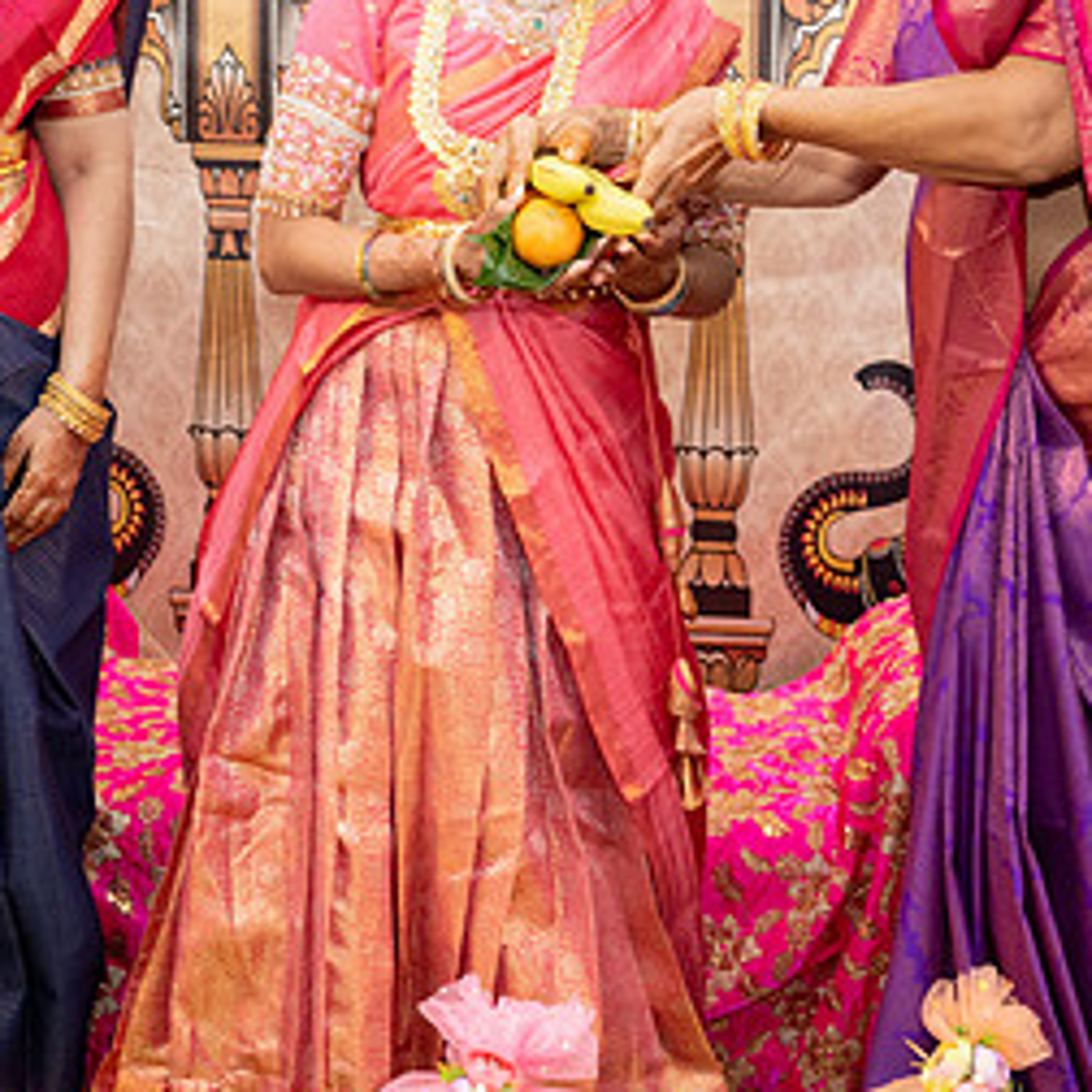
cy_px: 214
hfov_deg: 24.0
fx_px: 2570
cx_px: 523
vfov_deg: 23.6
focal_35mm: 72
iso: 640
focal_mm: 30
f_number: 3.2
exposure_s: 1/160
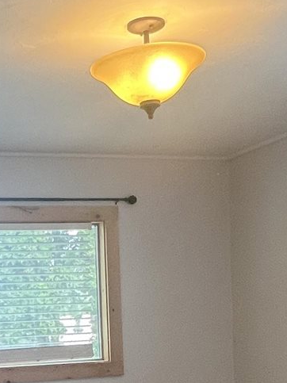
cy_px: 373
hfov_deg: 22.9
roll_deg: +3.1
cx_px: 15
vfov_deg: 29.4
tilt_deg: -2.4
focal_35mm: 62
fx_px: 686
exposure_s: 1/120
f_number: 1.8
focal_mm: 1.57
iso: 125
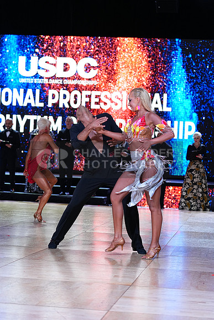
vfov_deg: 23.4
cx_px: 107
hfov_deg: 15.7
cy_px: 160
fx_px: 775
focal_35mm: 87
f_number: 4
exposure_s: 1/500
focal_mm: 87
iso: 1600
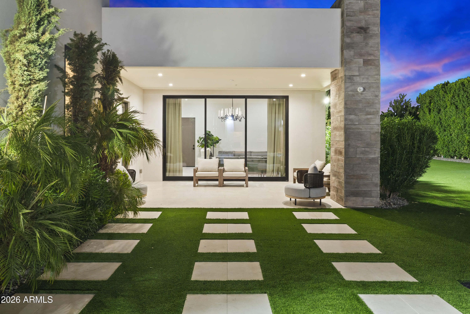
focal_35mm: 27
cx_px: 235
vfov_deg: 47.9
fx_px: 352
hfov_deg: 67.4
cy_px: 157
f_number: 9
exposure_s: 1/1.25
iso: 800
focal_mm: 27
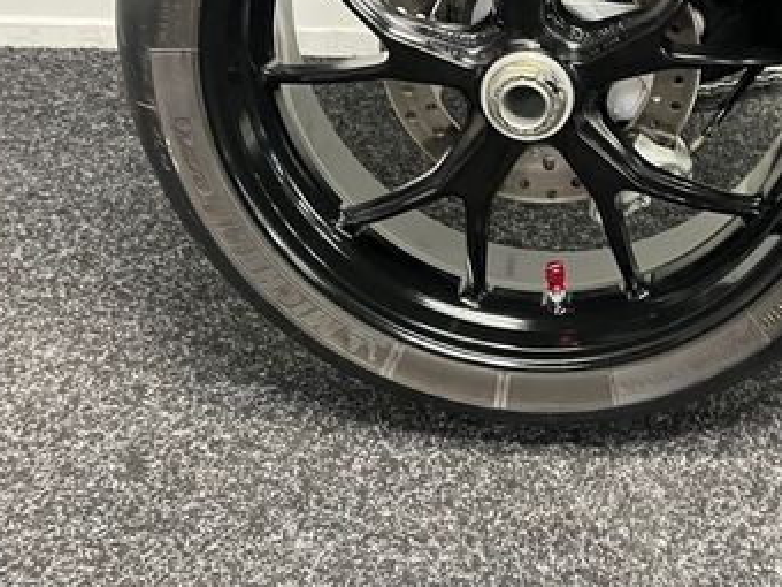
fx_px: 1107
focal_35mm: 49
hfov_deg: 37.8
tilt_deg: -30.9
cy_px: 99
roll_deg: -0.6
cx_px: 596
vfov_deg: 28.9
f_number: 1.6
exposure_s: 1/33
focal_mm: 5.1
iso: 500
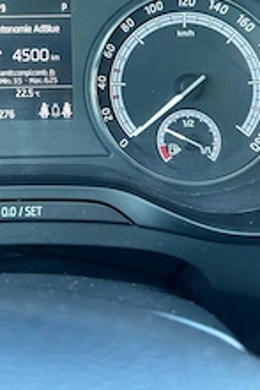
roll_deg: +1.3
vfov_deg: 38.3
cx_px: 57
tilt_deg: -19.1
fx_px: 532
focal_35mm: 49
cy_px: 60
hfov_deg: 27.0
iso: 125
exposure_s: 1/50
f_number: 1.5
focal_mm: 5.7
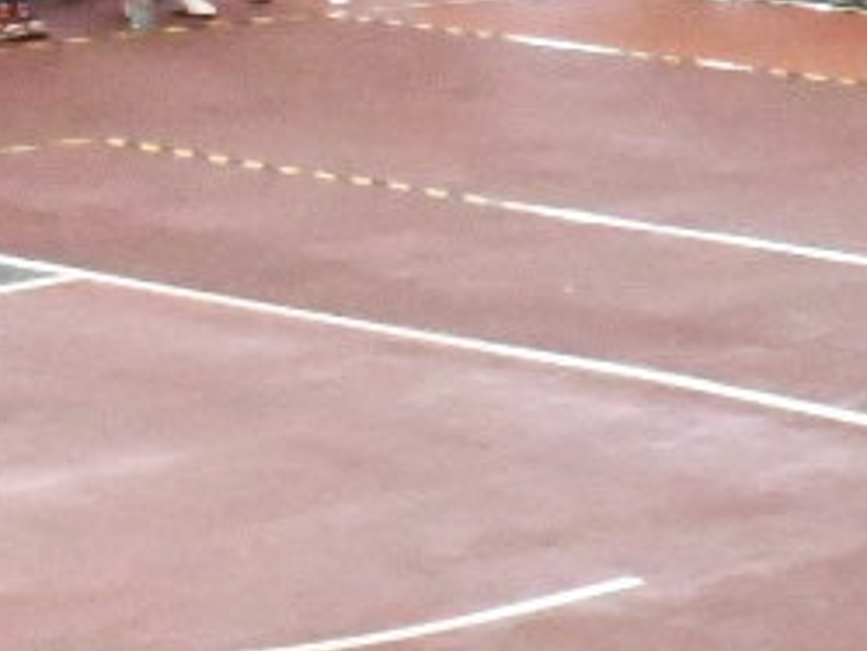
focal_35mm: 169
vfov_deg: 8.8
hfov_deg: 9.5
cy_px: 282
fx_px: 4235
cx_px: 2493
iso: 20000
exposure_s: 1/200
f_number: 18
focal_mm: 18
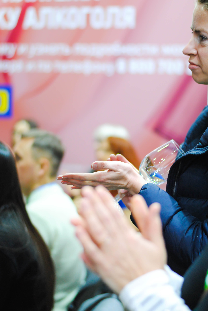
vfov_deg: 27.0
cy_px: 156
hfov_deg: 18.2
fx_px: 648
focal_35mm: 75
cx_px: 104
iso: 800
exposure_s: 1/400
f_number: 1.8
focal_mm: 50
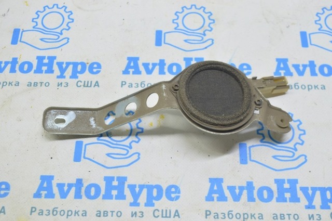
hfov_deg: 42.4
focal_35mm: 46
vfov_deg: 28.9
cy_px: 110
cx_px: 166
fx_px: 428
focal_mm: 31
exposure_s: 1/20
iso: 400
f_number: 5.6
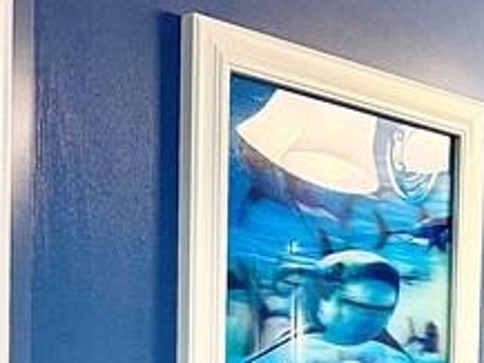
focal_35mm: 113
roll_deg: -1.8
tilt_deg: -2.6
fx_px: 1581
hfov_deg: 17.1
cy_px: 575
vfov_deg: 12.4
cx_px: 466
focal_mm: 6.76
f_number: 1.78
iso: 160
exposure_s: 1/234
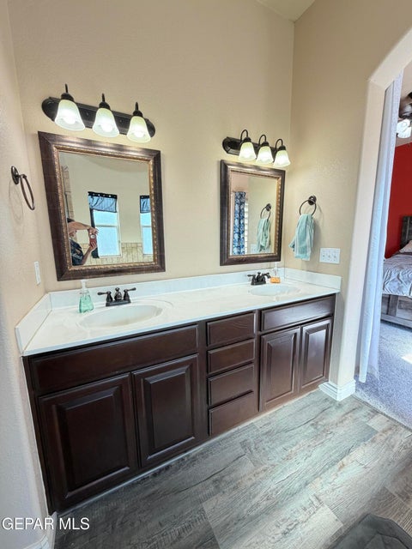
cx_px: 206
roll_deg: +0.6
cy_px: 274
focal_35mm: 14
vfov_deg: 102.1
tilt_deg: -9.4
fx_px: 222
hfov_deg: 85.7
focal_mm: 2.22
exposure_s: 1/60
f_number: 2.2
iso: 250
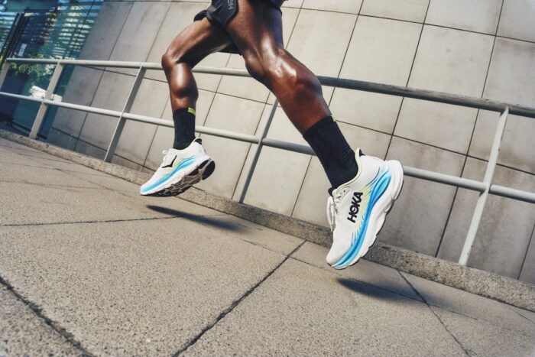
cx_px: 268
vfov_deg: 73.8
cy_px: 178
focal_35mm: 16
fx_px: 238
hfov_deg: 96.7
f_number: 8
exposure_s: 1/1000
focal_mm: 16
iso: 1000
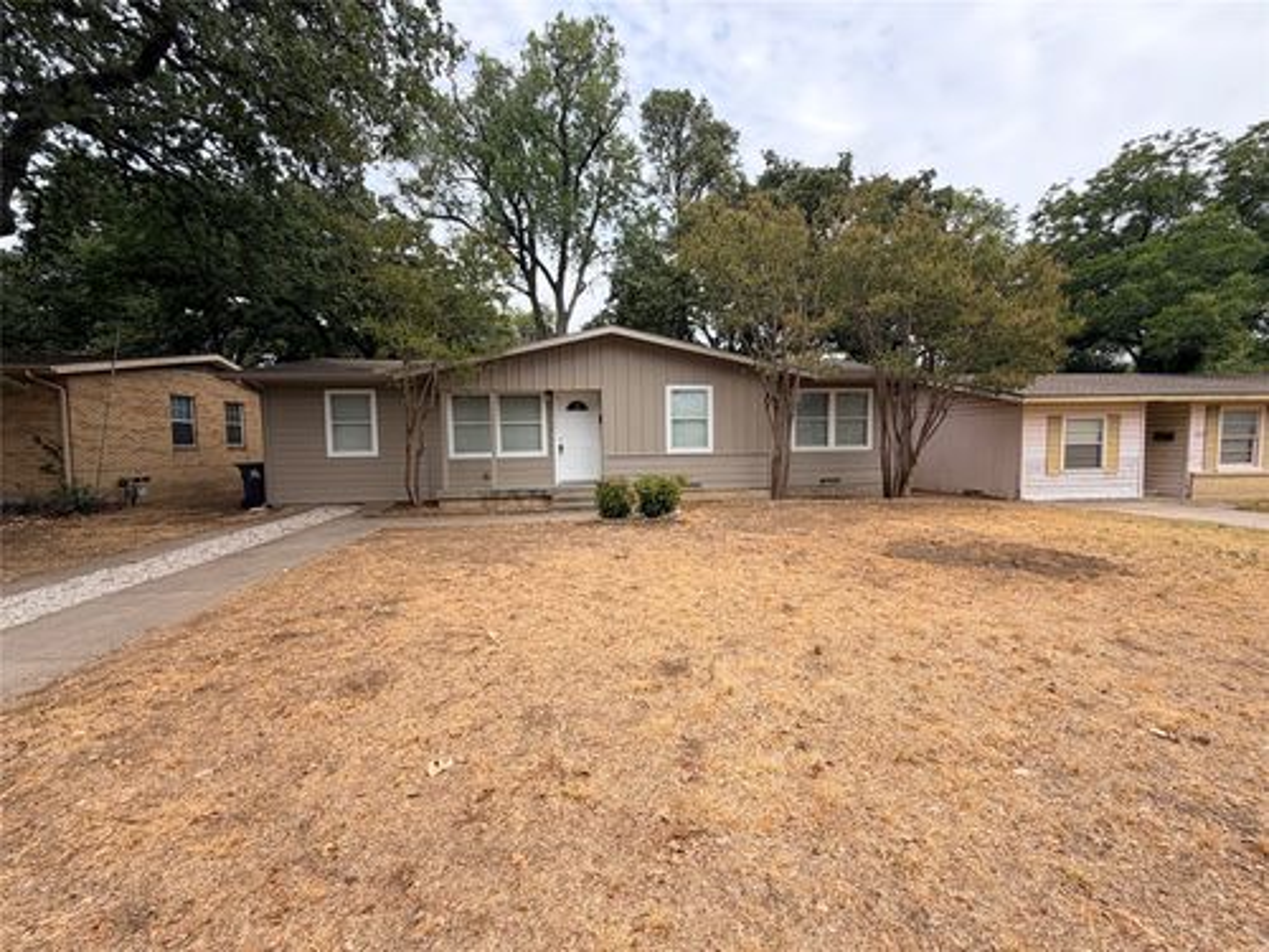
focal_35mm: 14
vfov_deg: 85.7
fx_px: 513
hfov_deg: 102.1
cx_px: 634
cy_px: 476
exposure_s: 1/770
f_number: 2.2
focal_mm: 2.22
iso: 25
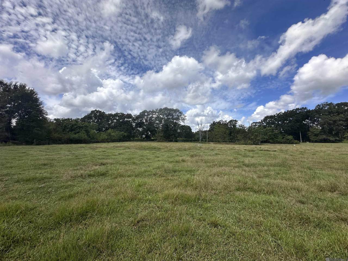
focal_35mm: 14
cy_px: 130
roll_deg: -1.4
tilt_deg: +3.4
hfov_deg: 102.1
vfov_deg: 85.7
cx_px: 174
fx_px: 141
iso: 50
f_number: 2.2
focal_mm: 2.22
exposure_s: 1/2398
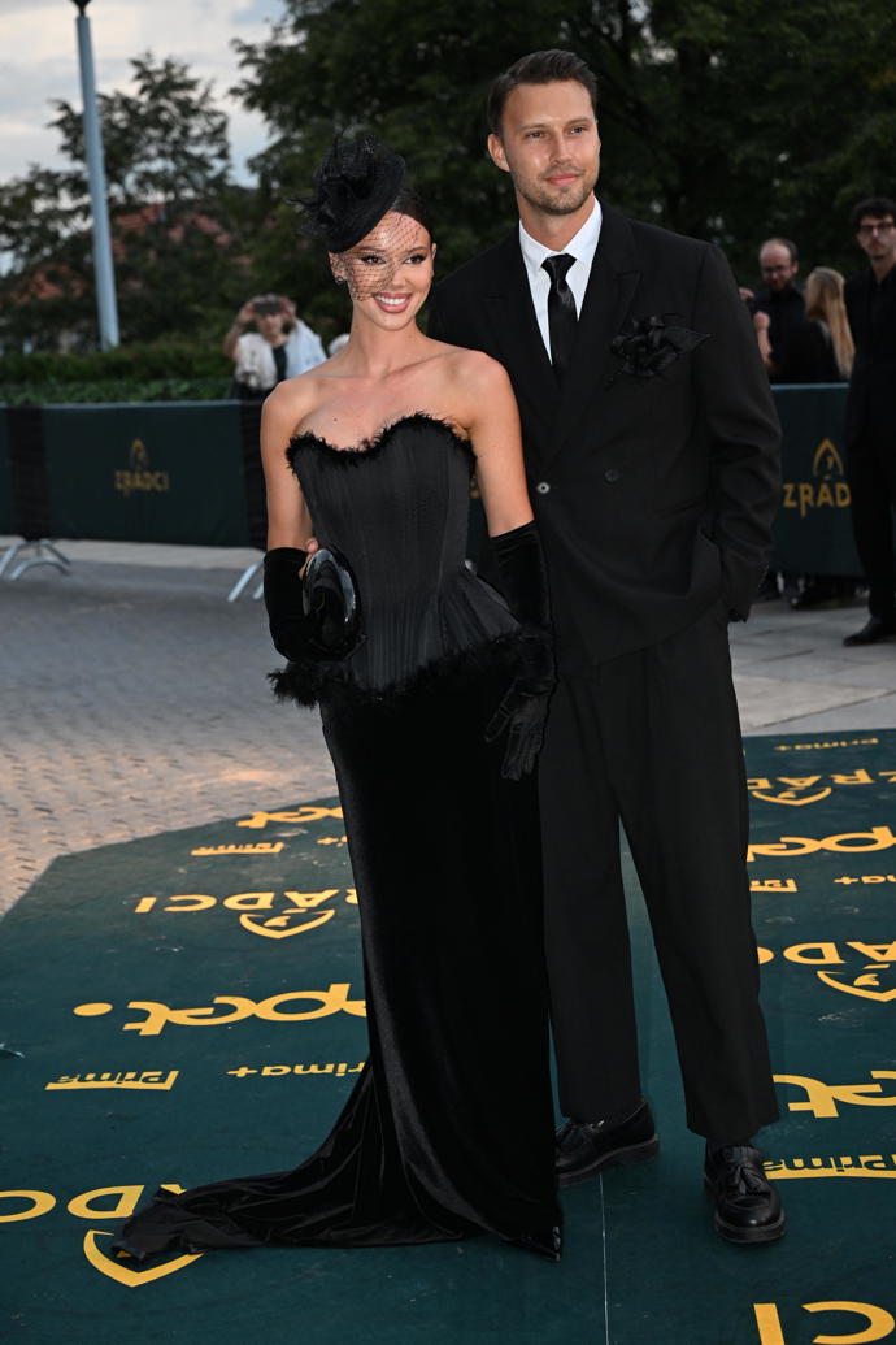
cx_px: 448
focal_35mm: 61
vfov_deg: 32.9
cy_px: 672
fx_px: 2277
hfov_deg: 22.3
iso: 2000
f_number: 4.5
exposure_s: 1/250
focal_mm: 61
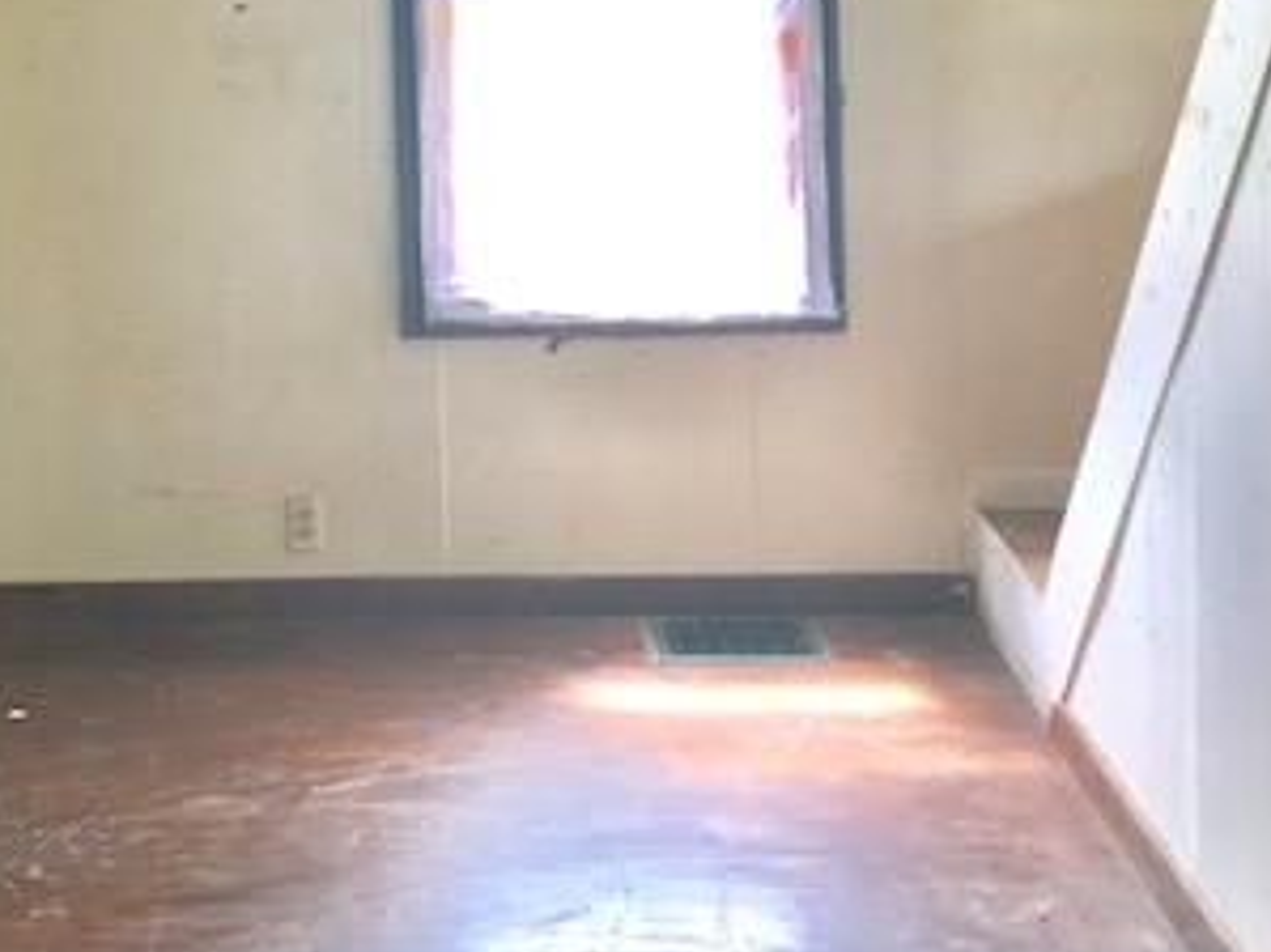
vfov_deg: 23.5
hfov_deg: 31.9
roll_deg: +0.1
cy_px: 38
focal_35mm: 60
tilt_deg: +0.2
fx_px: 2202
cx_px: 421
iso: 32
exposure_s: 1/60
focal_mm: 3.99
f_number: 1.8
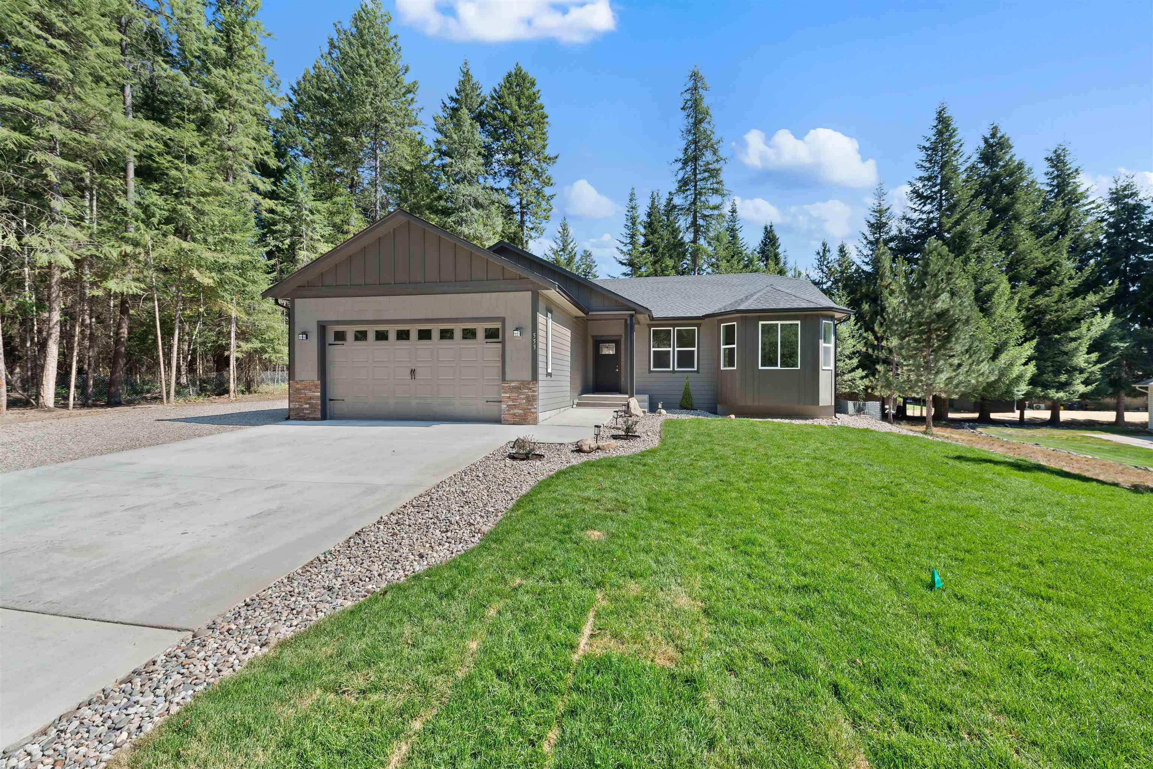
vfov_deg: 81.2
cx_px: 576
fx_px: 448
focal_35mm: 14
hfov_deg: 104.2
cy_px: 384
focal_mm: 14
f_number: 8
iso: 100
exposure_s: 1/40
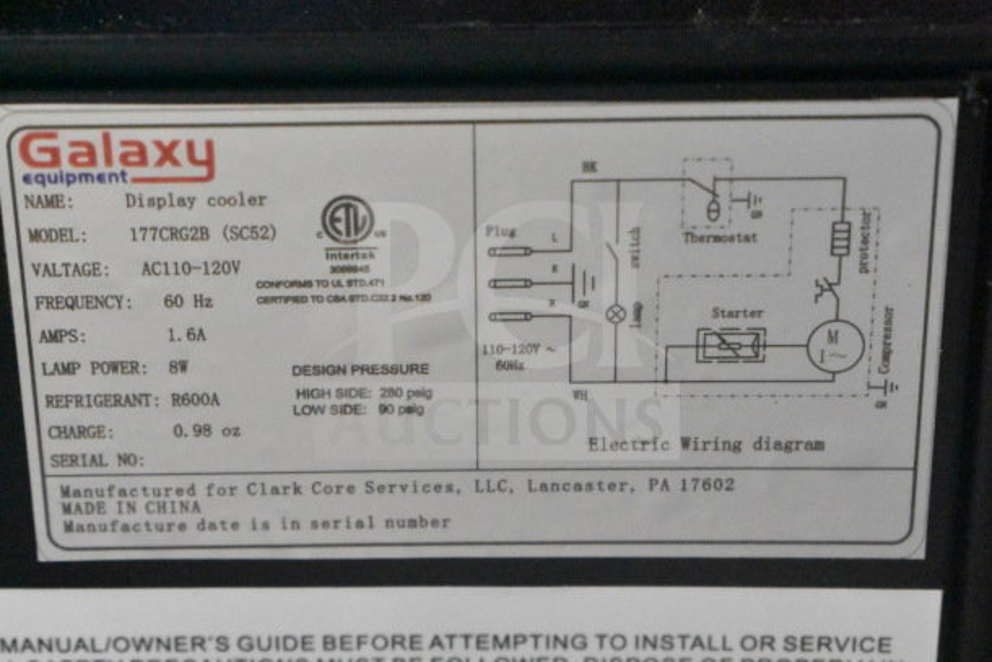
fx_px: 2274
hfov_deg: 24.6
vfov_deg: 16.6
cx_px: 496
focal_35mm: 82
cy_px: 331
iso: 20000
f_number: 5.6
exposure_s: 1/100
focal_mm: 55
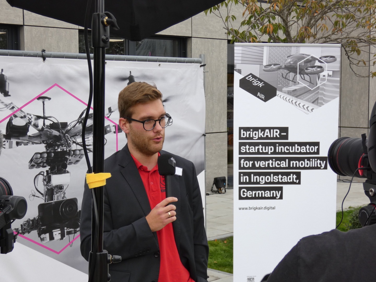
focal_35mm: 63
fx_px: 684
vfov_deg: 23.3
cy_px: 141
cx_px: 188
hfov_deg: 30.7
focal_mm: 11.3
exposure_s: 1/160
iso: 80
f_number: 4.2
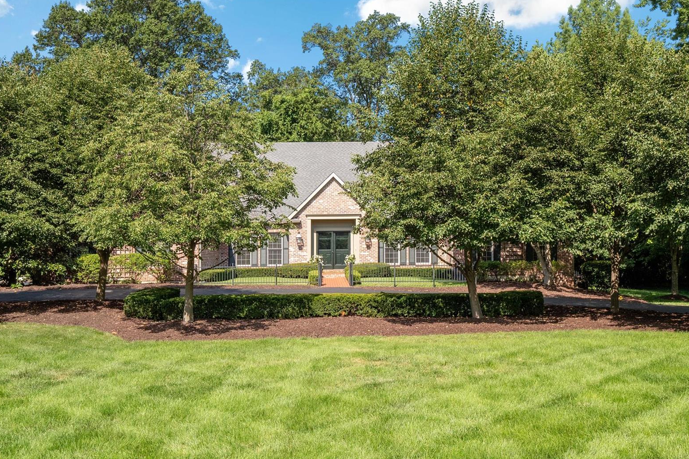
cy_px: 232
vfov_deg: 35.9
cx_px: 344
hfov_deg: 51.9
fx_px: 708
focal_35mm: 37
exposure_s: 1/400
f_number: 8
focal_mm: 18
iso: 400
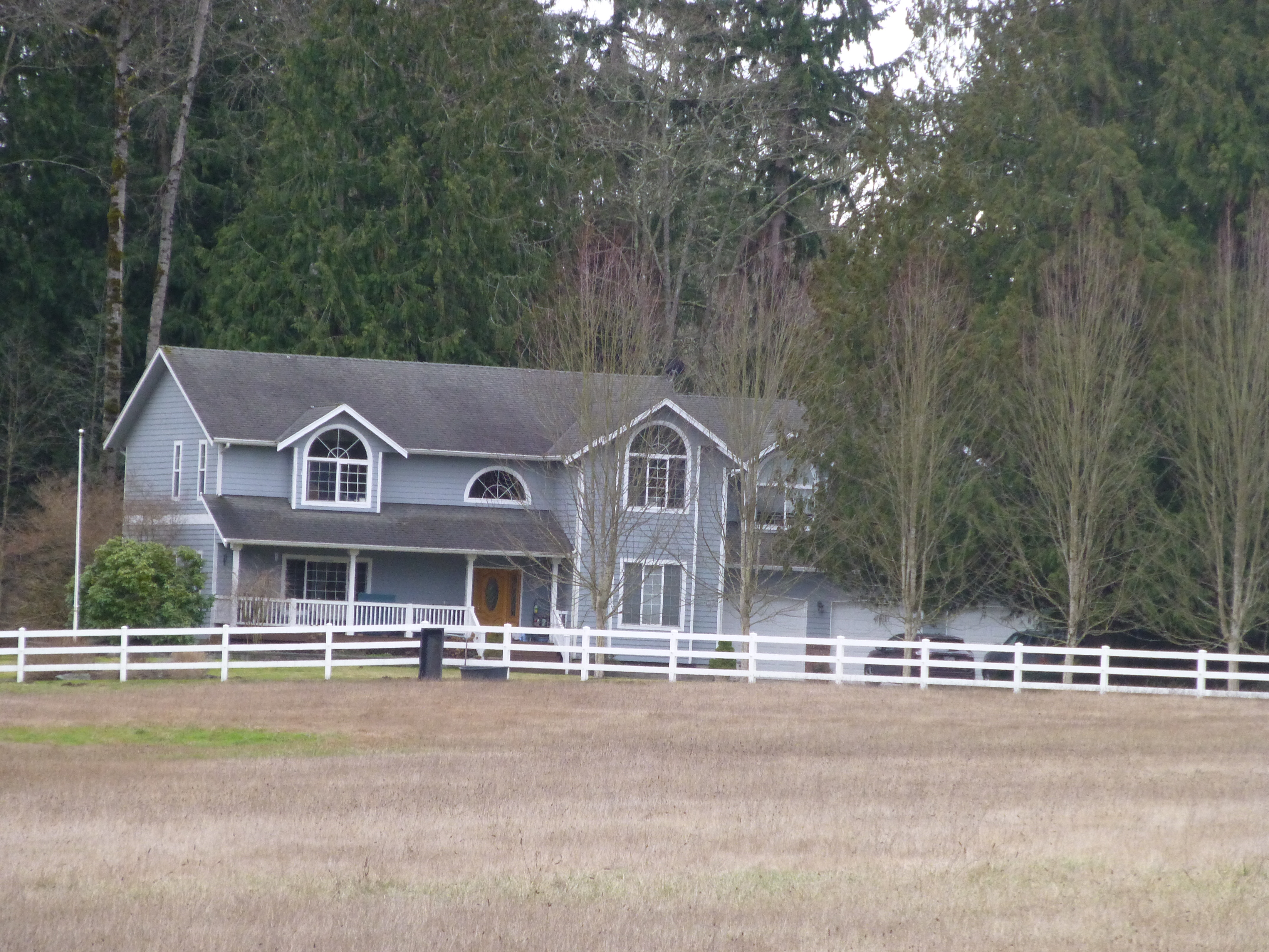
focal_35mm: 231
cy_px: 476
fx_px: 8468
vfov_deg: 6.4
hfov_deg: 8.6
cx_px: 634
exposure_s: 1/80
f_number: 5.6
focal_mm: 41.3
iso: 320
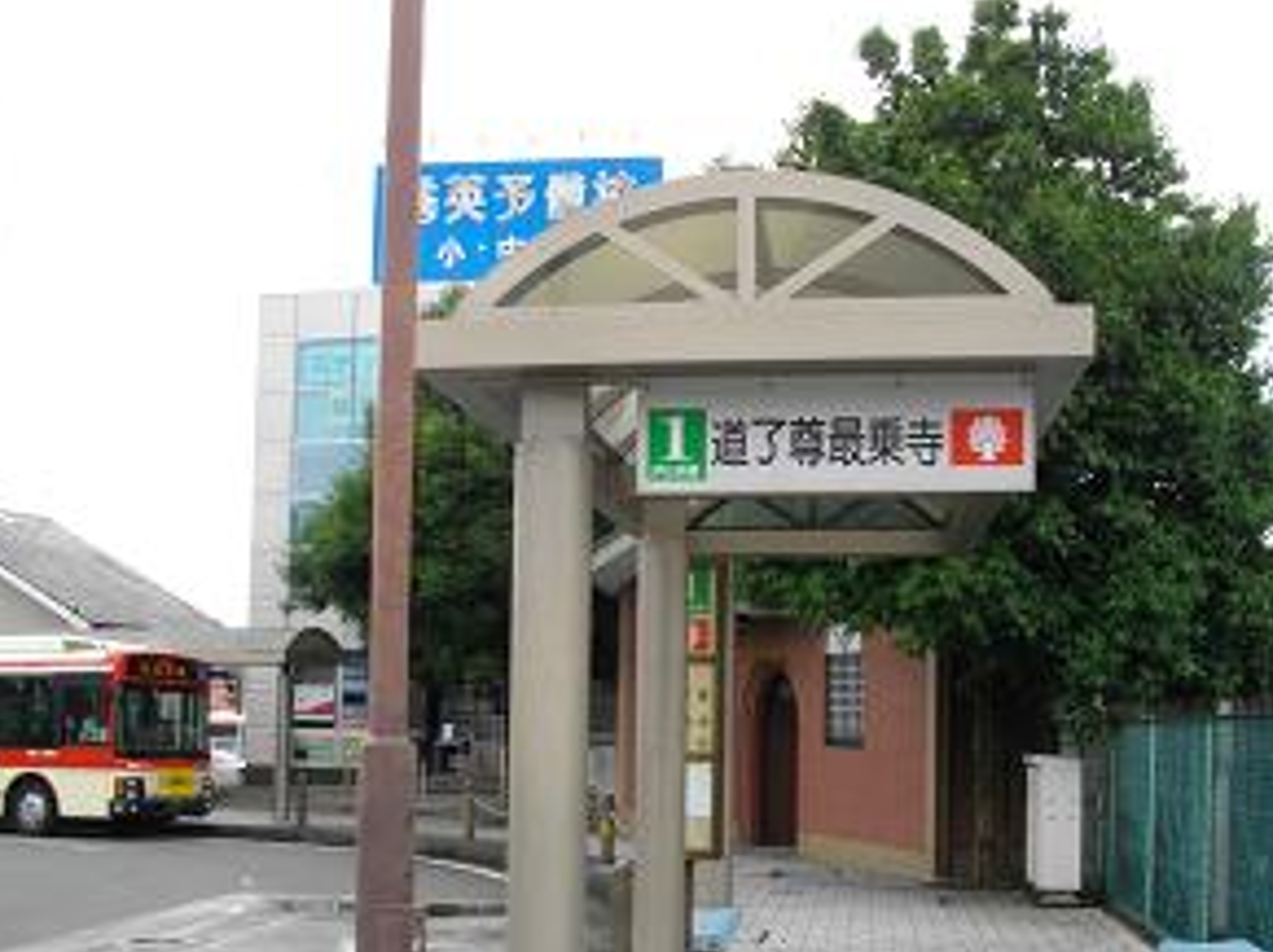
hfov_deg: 43.9
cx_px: 626
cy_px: 619
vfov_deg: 33.3
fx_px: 1580
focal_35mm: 43
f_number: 5.5
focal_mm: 5.7
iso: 100
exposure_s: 1/125
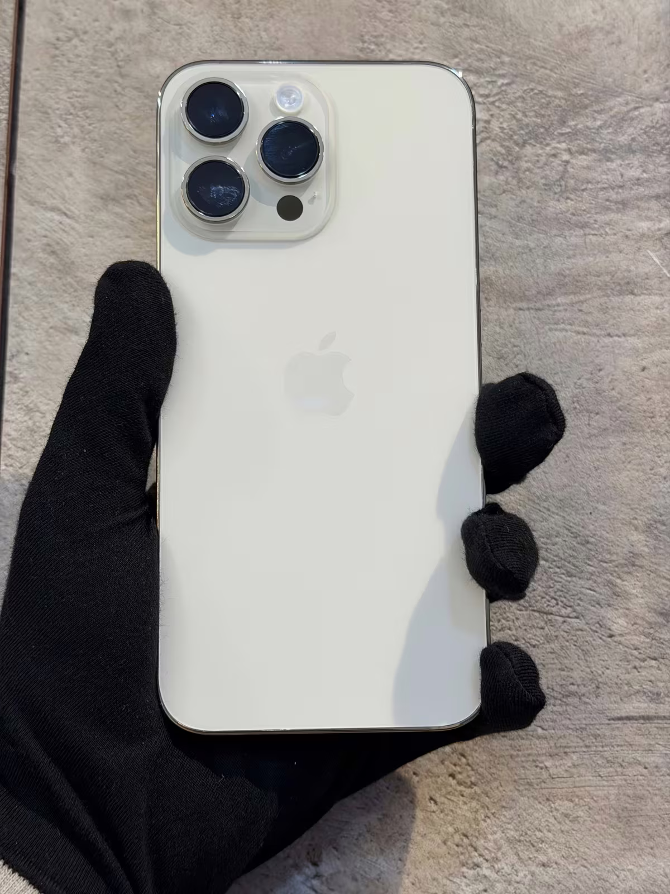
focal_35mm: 48
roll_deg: -1.5
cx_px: 335
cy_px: 447
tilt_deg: +12.5
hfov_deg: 30.3
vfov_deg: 39.7
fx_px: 1239
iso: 80
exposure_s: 1/50
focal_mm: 6.76
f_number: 1.78
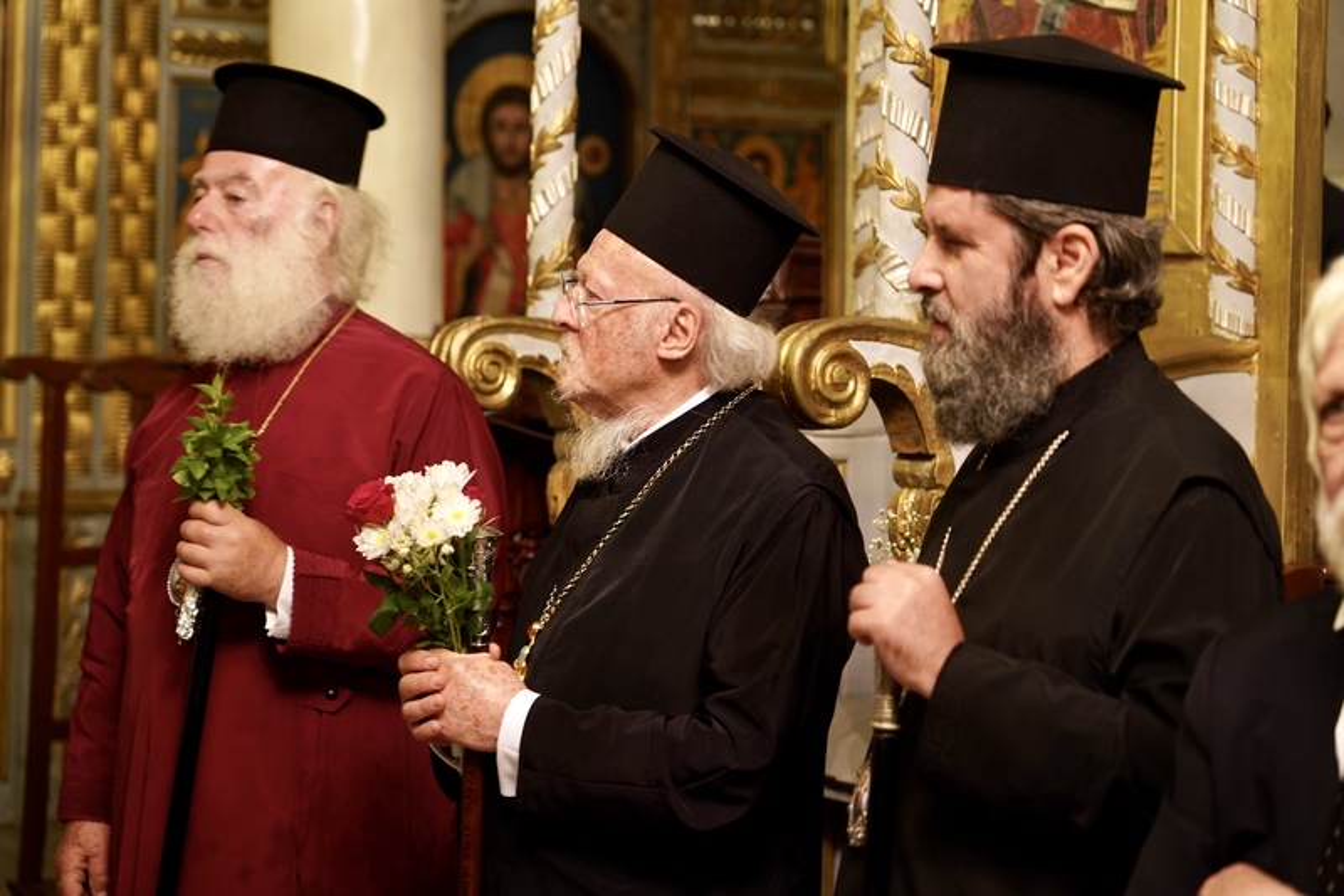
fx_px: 2874
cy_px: 448
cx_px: 672
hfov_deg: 26.3
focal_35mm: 77
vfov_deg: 17.7
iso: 1000
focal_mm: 77
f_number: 4
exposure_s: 1/8
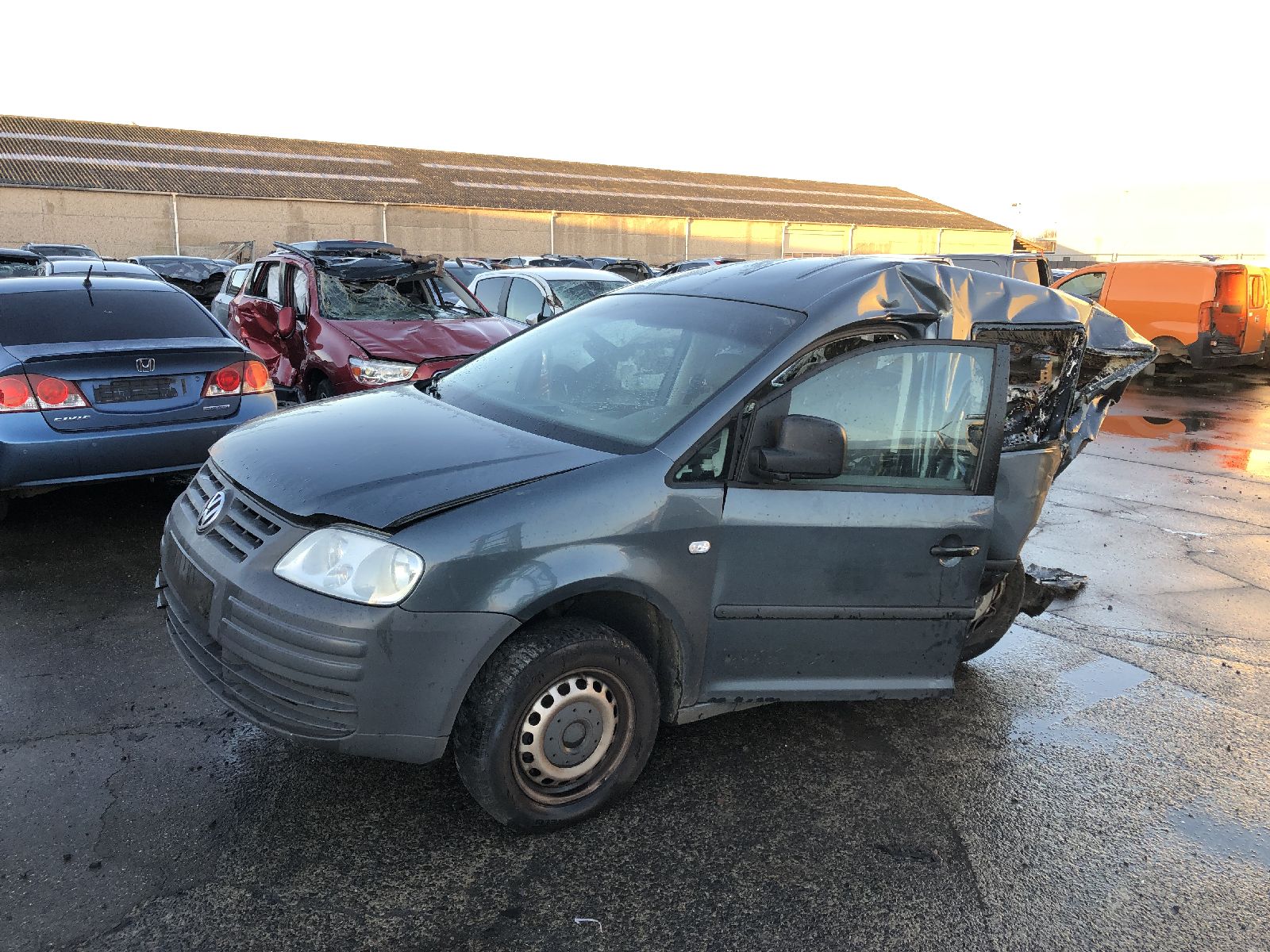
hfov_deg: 63.4
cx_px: 635
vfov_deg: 49.7
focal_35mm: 28
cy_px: 476
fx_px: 1027
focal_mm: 3.99
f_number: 1.8
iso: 32
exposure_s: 1/120
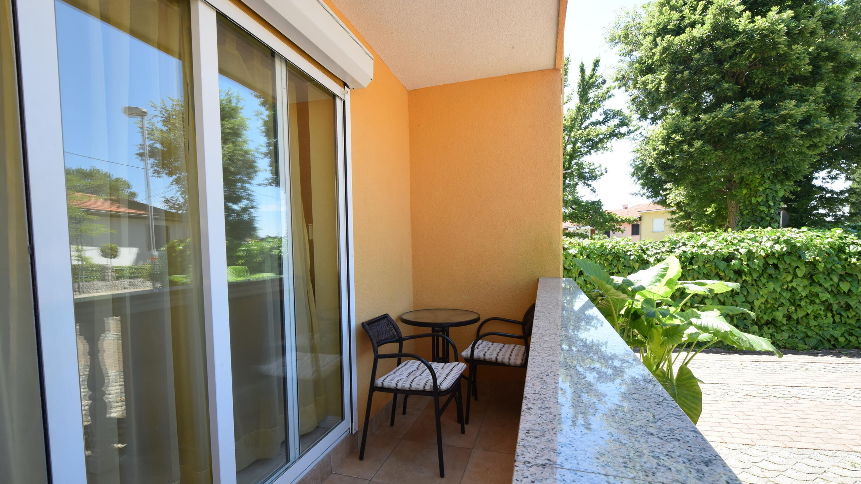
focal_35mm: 16
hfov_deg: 99.4
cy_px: 257
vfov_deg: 67.0
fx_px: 365
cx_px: 431
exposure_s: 1/60
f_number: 8
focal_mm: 10
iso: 200
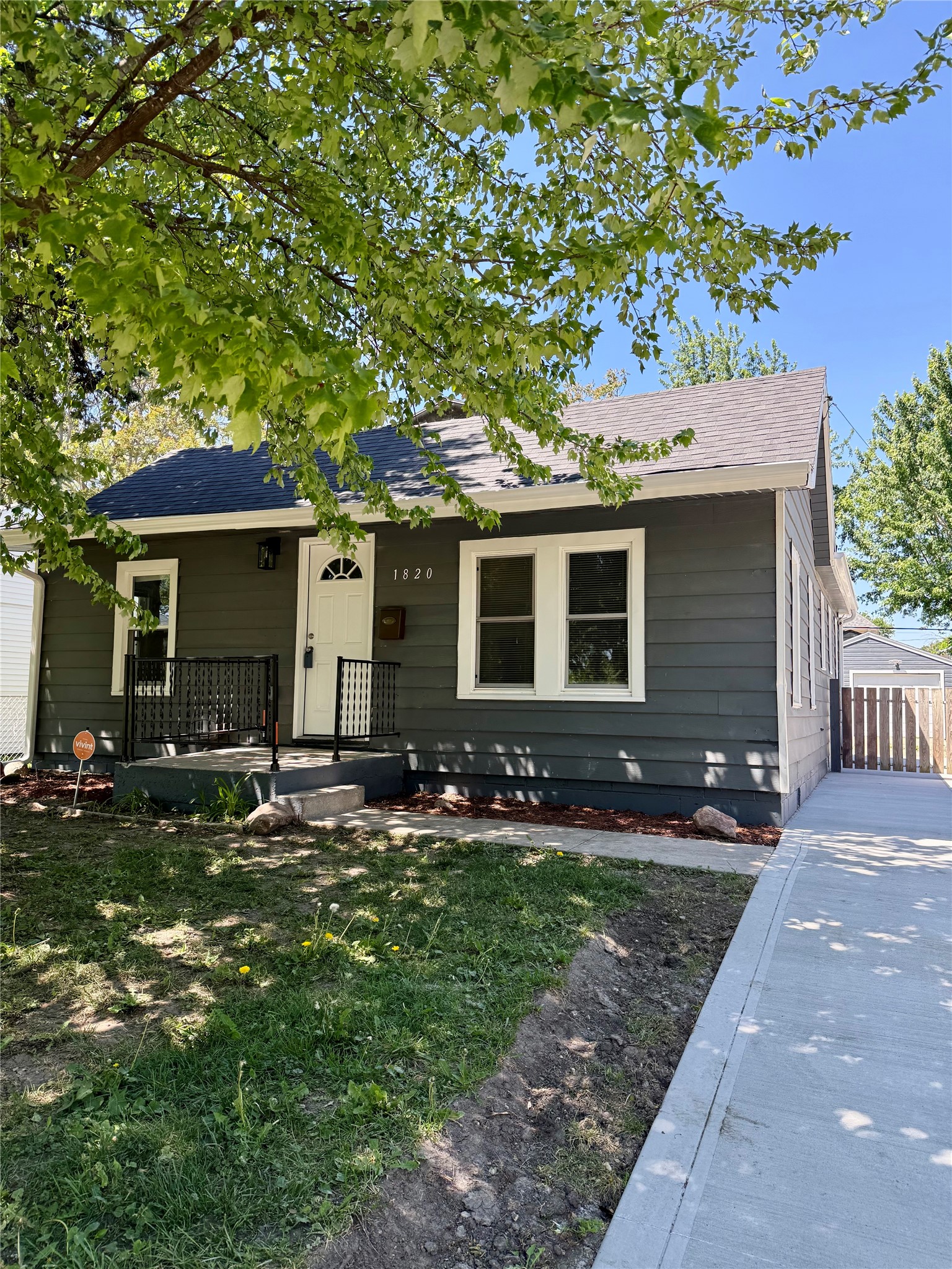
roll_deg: -0.9
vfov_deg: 71.6
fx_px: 880
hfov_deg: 56.8
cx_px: 476
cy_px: 634
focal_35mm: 24
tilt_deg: +5.1
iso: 100
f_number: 1.78
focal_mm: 6.76
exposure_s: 1/788
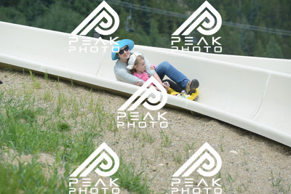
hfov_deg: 10.5
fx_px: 1577
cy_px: 97
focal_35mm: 195
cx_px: 146
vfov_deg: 7.0
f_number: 6.3
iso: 720
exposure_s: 1/1250
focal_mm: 195
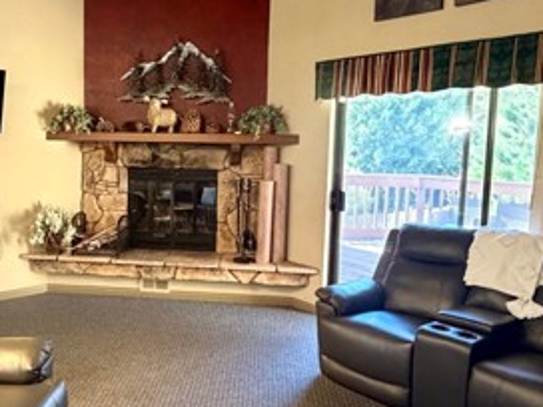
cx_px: 188
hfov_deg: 54.4
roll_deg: -0.7
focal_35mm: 33
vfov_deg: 42.9
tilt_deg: -5.4
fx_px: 518
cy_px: 188
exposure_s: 1/60
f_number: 2.2
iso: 800
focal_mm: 2.22
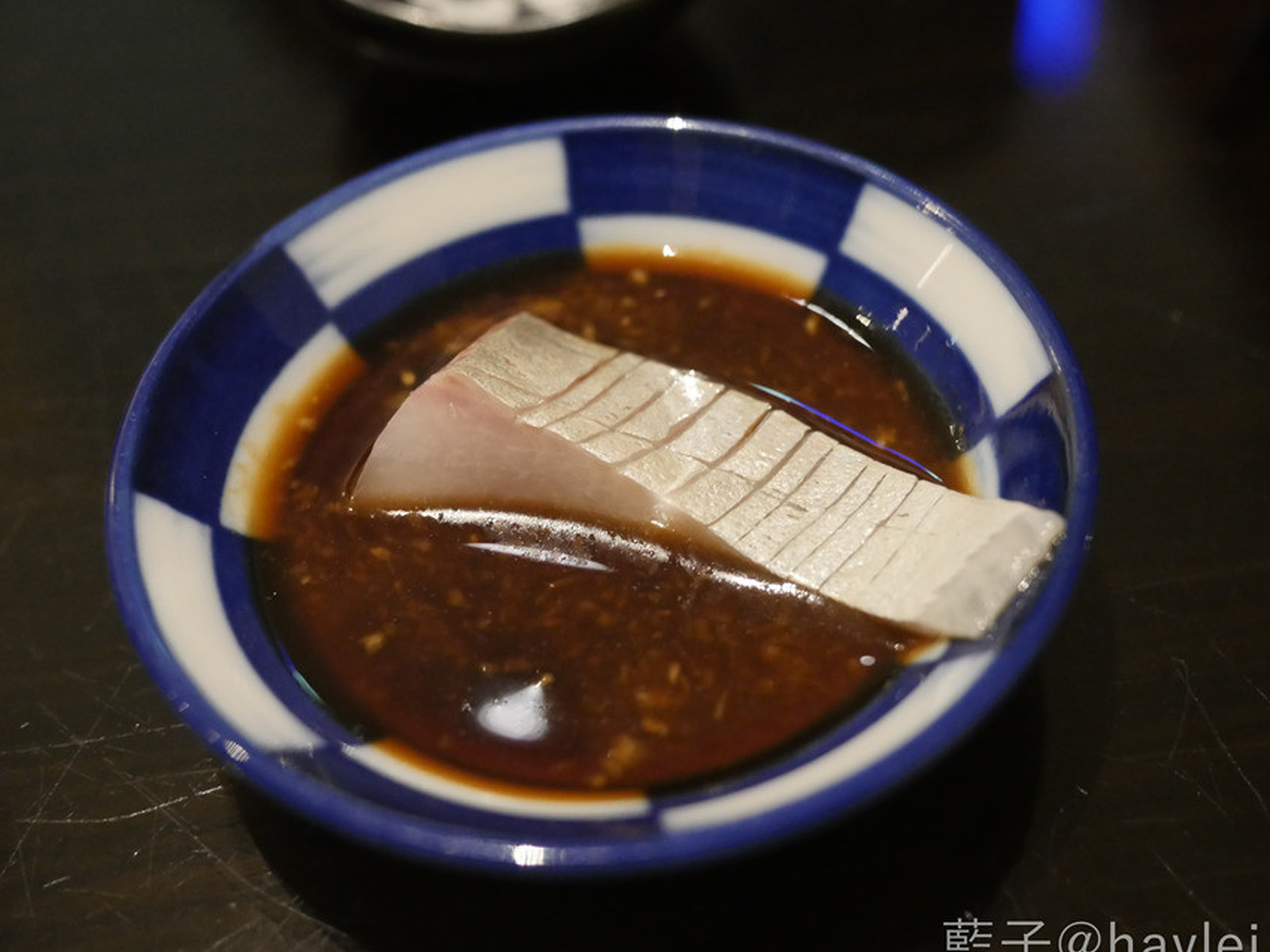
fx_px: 1724
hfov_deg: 40.4
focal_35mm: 47
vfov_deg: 30.9
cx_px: 694
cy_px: 482
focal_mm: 20
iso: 2500
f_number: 2.5
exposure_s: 1/60
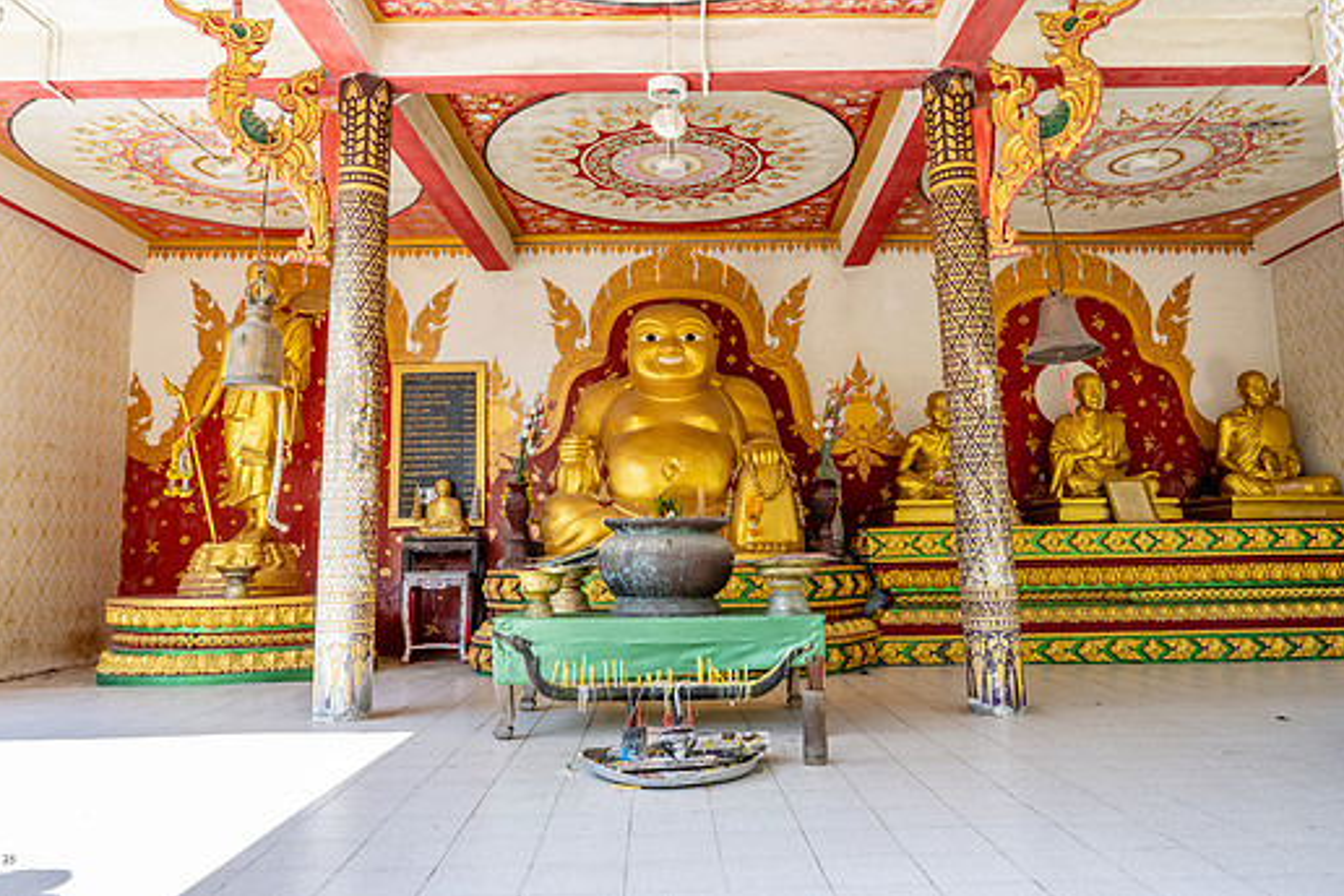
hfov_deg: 67.4
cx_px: 685
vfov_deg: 47.8
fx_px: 1008
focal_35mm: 27
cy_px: 397
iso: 1100
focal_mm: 24
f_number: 8
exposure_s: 1/320
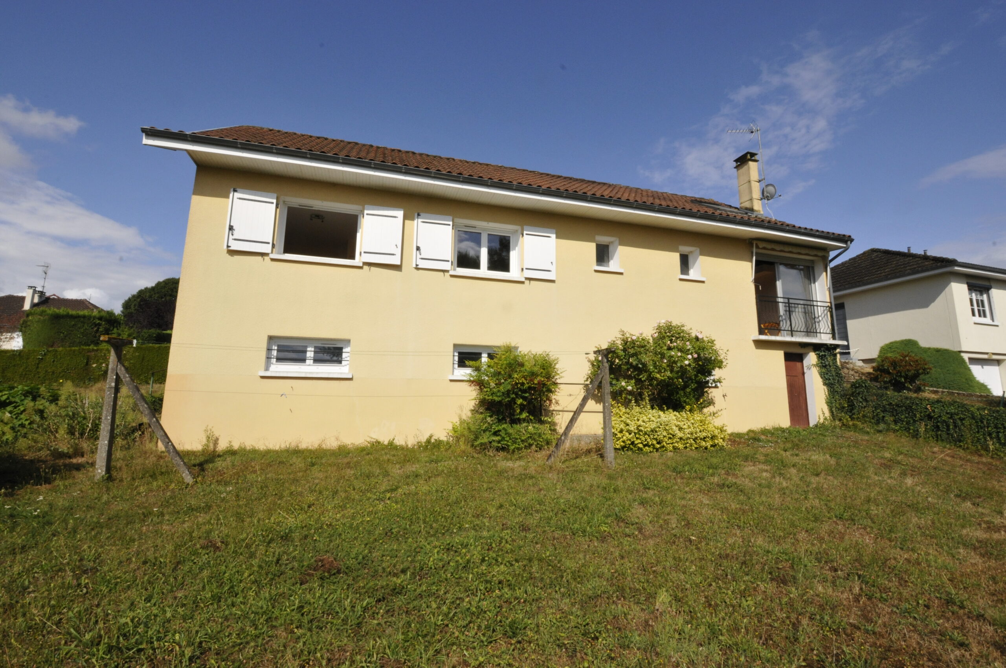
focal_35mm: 15
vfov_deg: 77.2
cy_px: 334
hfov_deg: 100.5
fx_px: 419
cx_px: 503
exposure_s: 1/320
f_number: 20
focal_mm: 10
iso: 800
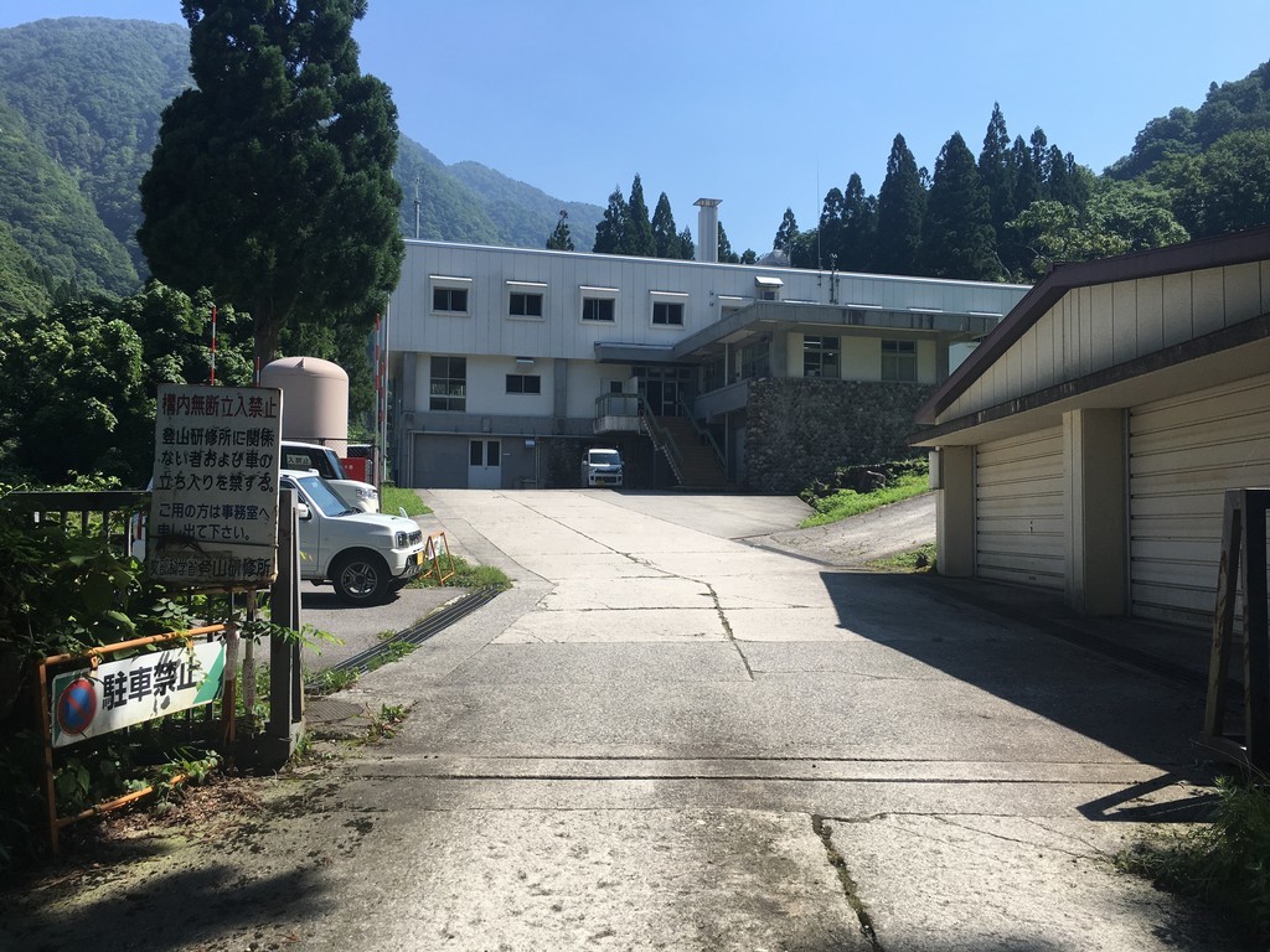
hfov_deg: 61.7
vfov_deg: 48.2
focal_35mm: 29
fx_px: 1064
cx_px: 635
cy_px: 476
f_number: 2.2
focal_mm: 4.15
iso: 25
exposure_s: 1/1425
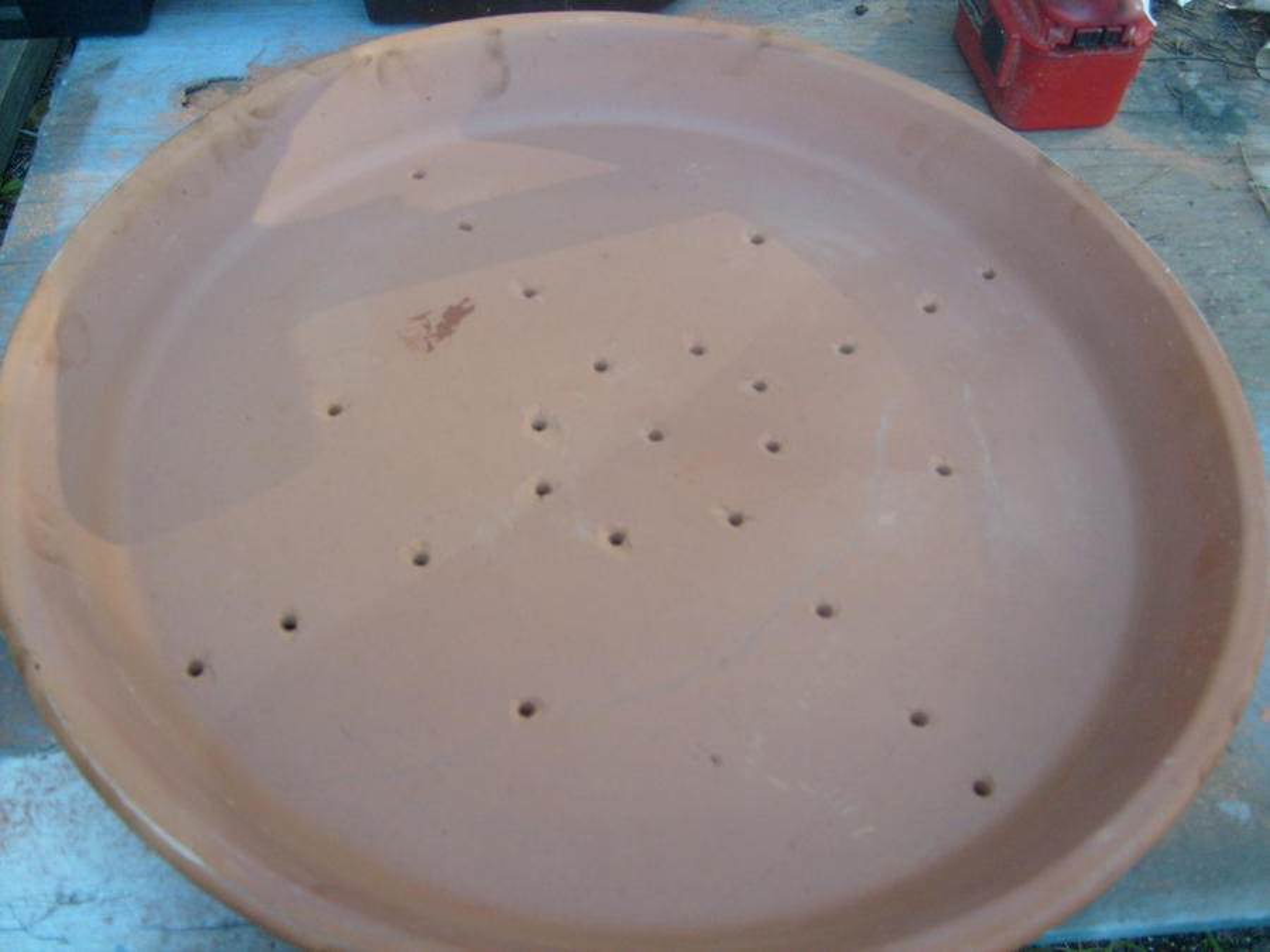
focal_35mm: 35
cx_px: 635
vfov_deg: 40.7
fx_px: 1284
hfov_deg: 52.6
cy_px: 476
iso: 80
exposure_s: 1/45
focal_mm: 5.8
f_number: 2.8
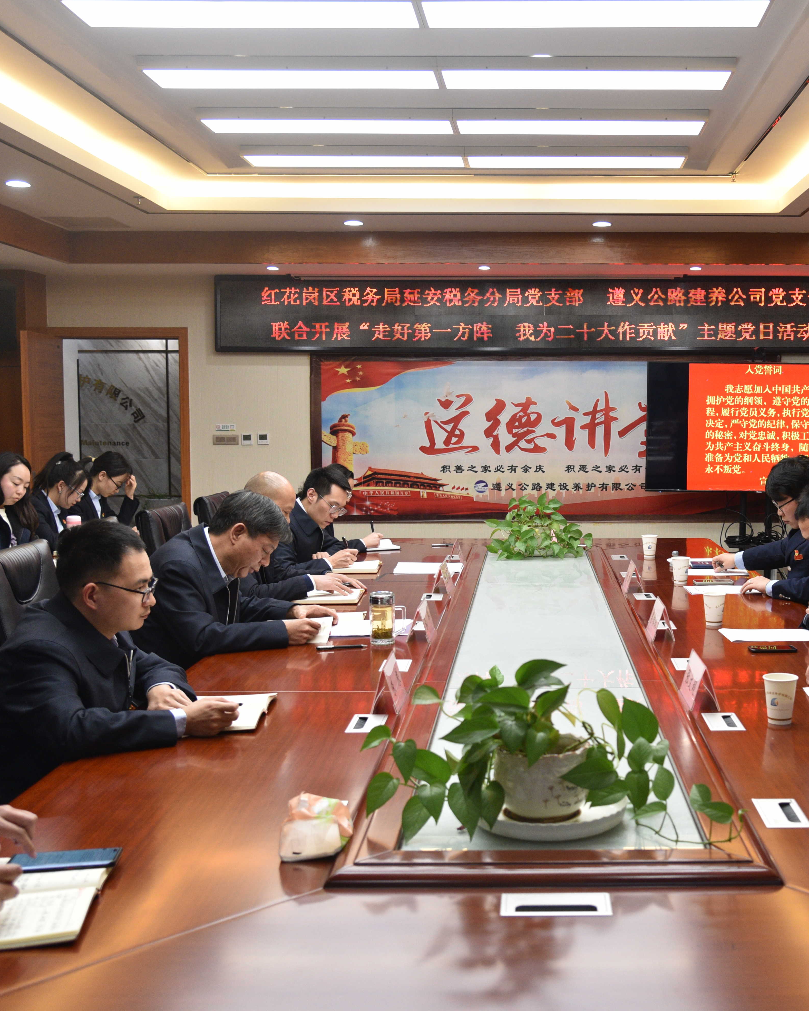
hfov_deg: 34.5
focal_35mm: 43
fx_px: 1287
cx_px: 561
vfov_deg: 42.9
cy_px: 506
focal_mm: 30
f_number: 4
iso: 1250
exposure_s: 1/160
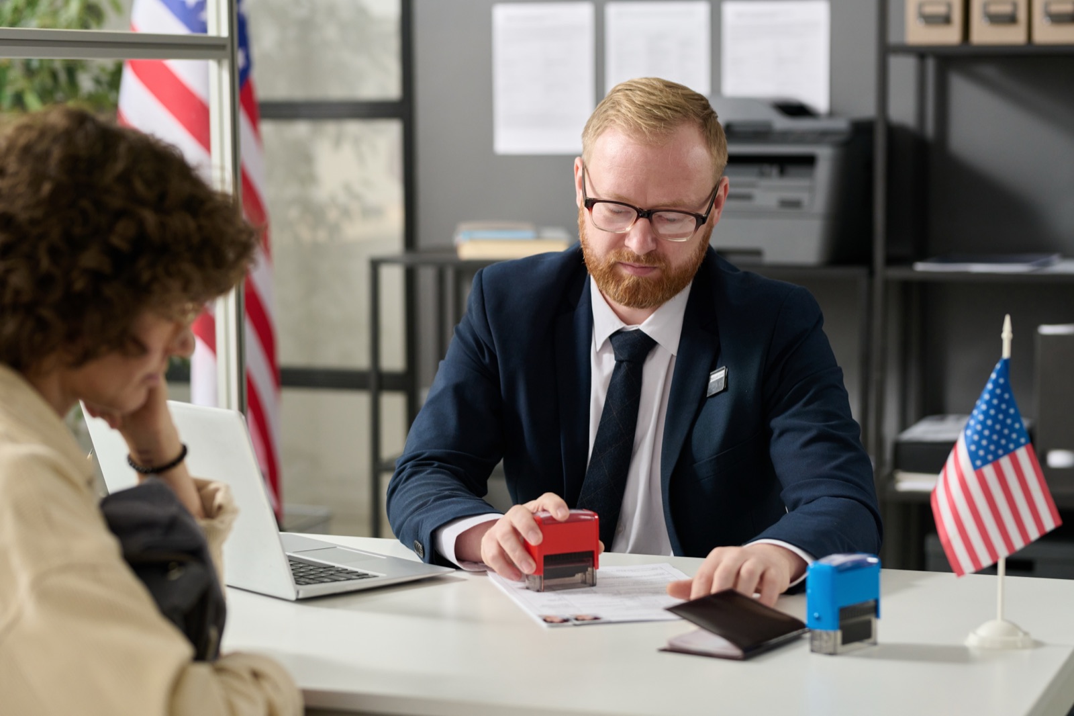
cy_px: 358
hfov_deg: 23.9
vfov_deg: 16.1
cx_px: 537
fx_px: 2535
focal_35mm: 85
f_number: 2.8
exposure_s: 1/160
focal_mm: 85
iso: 640
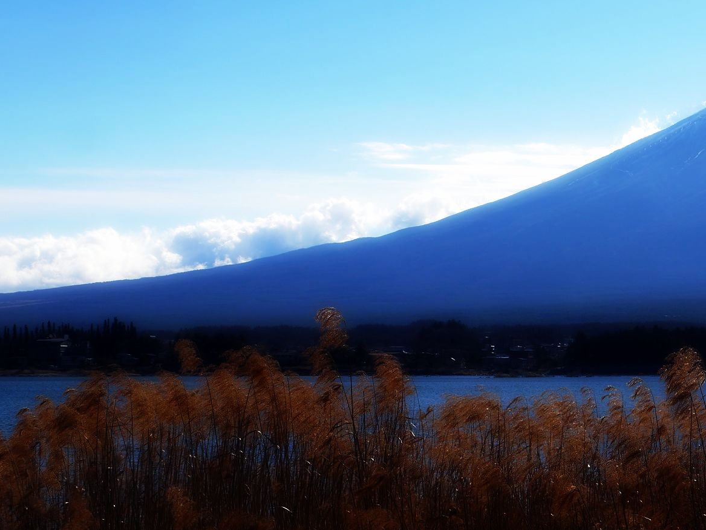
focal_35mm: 95
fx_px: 1937
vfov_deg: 15.6
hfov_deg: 20.4
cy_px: 226
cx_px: 589
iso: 160
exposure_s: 1/500
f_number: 10
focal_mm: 28
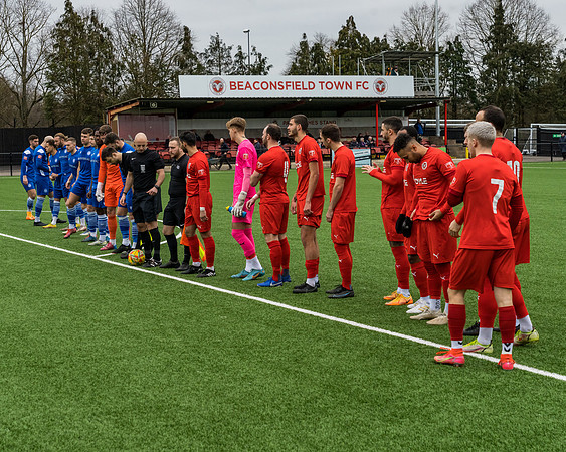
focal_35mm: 70
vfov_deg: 21.9
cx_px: 253
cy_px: 214
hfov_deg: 27.2
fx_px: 1169
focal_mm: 56
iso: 1000
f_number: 8
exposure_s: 1/500
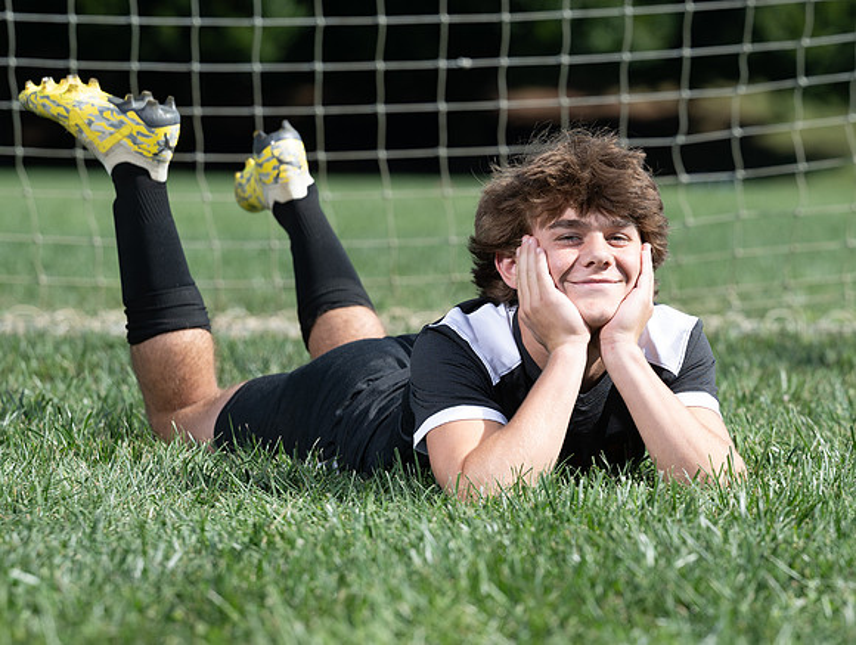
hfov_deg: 9.4
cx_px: 626
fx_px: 5172
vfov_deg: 7.1
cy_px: 390
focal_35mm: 209
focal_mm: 120
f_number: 4
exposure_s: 1/640
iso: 100
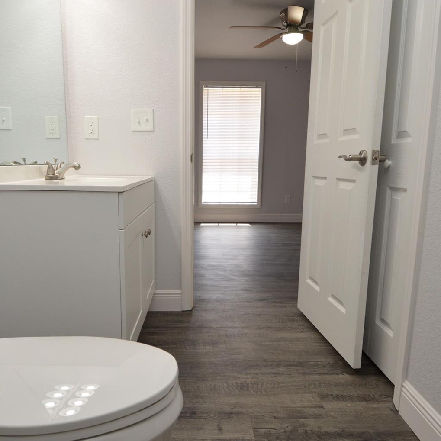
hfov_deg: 64.9
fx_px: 346
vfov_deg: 65.0
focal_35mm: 24
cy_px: 227
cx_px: 200
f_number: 5
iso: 400
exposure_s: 1/100
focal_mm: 12
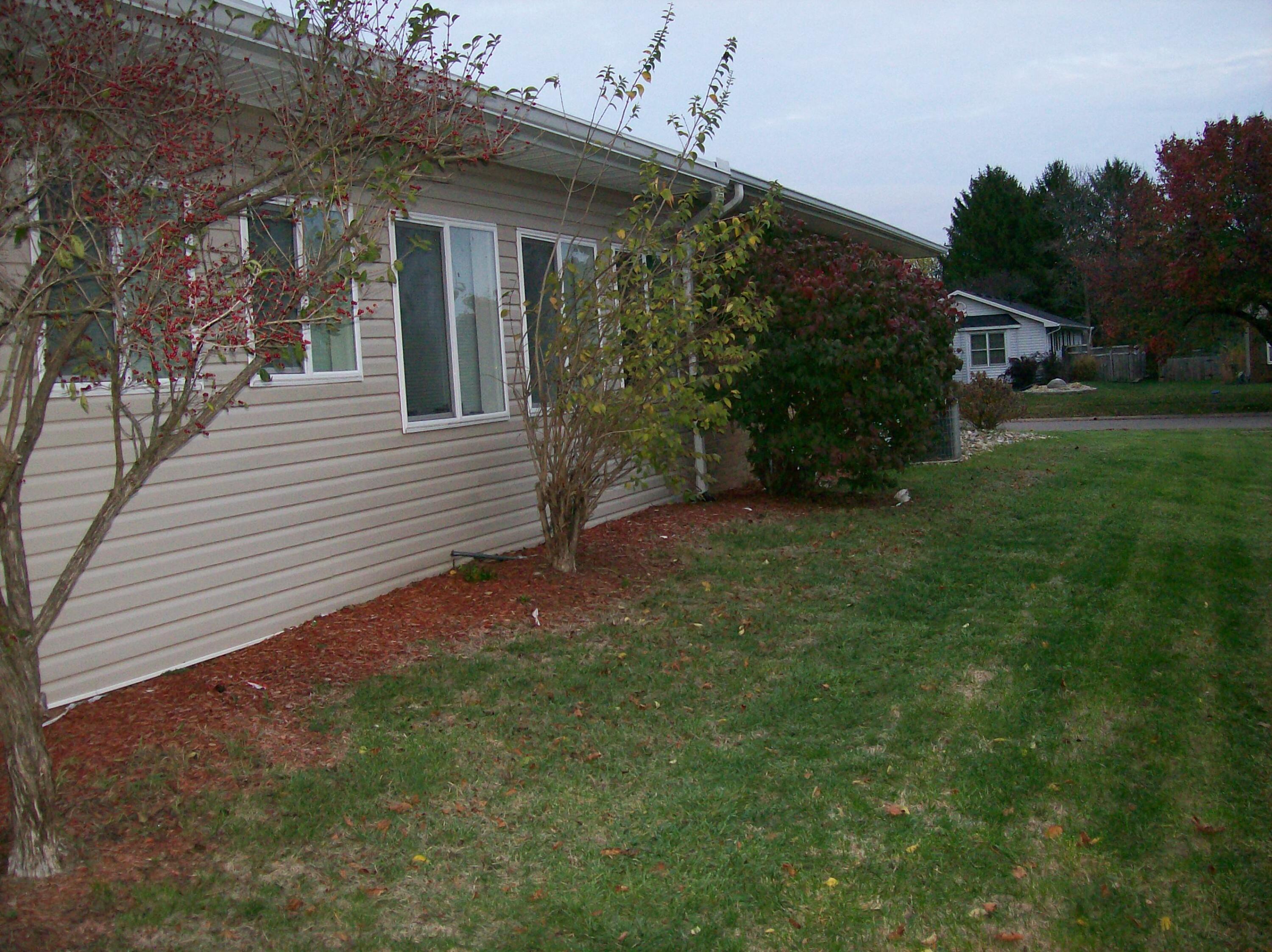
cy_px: 476
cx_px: 636
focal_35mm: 36
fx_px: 1322
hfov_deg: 51.4
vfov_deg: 39.6
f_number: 2.7
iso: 140
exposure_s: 1/64
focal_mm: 6
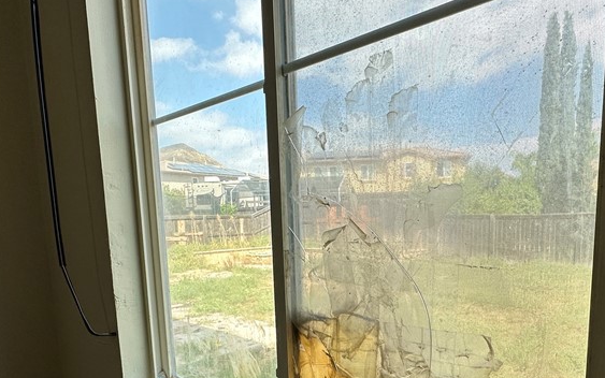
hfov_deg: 67.9
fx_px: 445
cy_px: 286
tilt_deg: -9.2
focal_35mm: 27
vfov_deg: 44.4
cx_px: 354
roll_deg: +1.0
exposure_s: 1/550
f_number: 2.2
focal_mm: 2.22
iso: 40
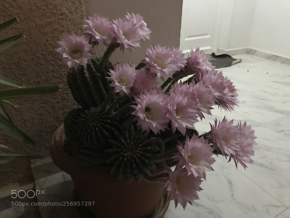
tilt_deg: -25.9
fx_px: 235
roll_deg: +1.0
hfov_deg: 63.4
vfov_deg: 49.7
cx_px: 145
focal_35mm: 28
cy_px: 109
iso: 100
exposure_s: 1/4
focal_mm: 3.99
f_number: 1.8
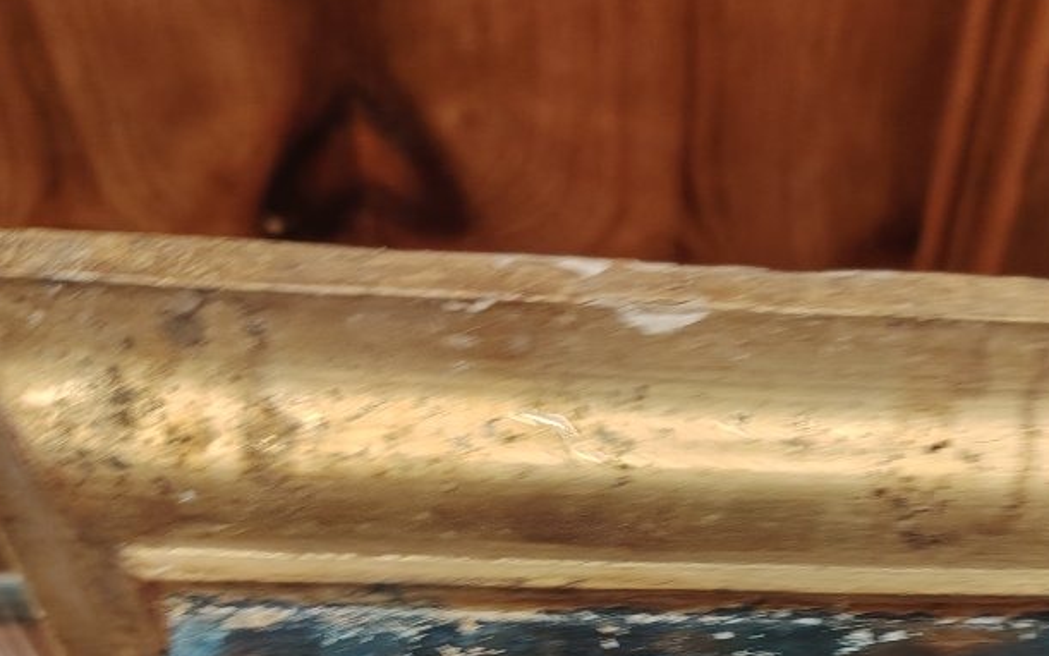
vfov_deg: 24.1
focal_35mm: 50
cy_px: 730
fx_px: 1430
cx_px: 810
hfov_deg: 39.0
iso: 1206
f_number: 1.75
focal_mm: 5.25
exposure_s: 1/25
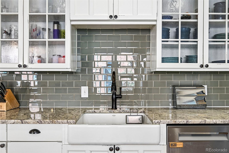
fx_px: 191
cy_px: 76
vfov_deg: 43.6
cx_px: 114
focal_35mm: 30
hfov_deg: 61.9
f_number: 8
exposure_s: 1/20
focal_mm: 30
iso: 400
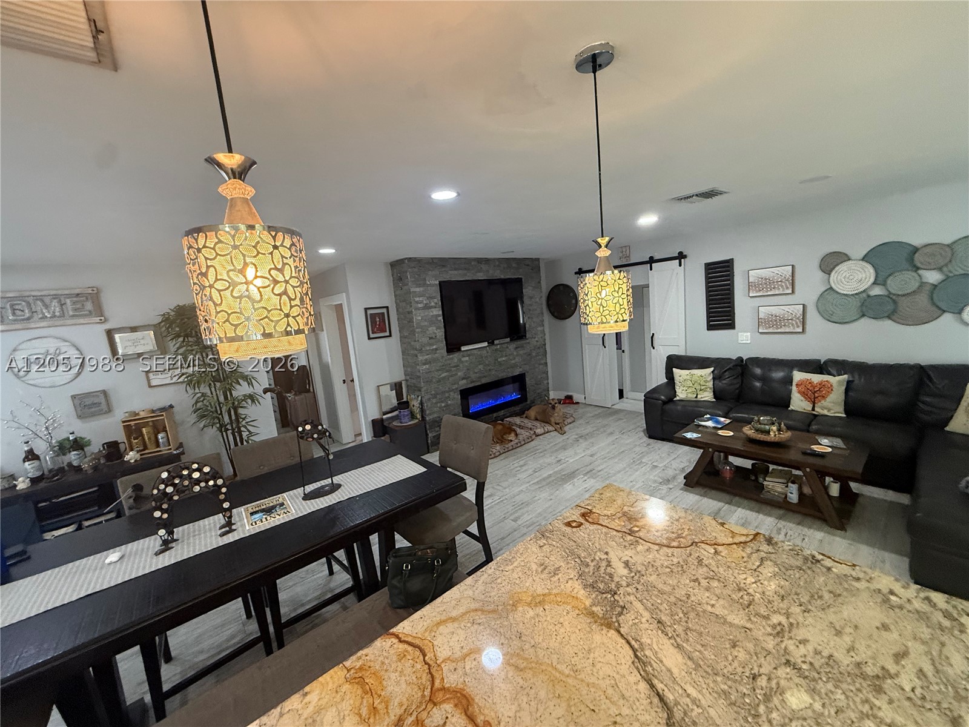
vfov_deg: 85.7
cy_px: 364
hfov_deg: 102.1
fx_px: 392
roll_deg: +5.0
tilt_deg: -7.2
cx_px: 484
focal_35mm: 14
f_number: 2.2
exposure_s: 1/60
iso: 400
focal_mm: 2.22
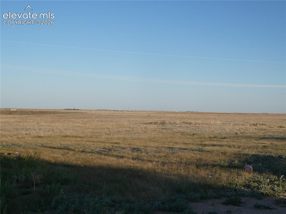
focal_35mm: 57
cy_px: 107
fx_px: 471
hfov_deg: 33.8
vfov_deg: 25.6
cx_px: 143
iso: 80
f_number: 4.2
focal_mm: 10.3
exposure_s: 1/400
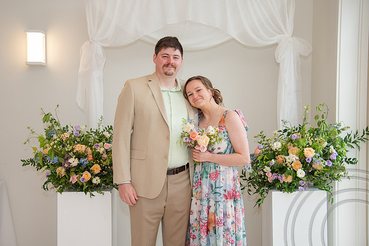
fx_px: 432
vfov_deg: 31.8
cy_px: 114
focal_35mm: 42
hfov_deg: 46.2
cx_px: 175
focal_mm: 38
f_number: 4
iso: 250
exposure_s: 1/200
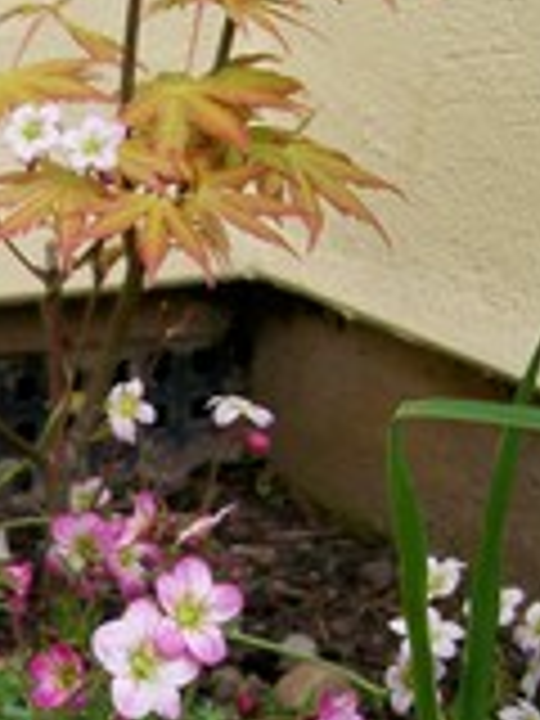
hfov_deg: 14.6
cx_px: -27
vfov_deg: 19.6
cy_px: 590
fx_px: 2059
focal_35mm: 99
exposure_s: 1/514
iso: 80
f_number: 2.7
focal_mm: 6
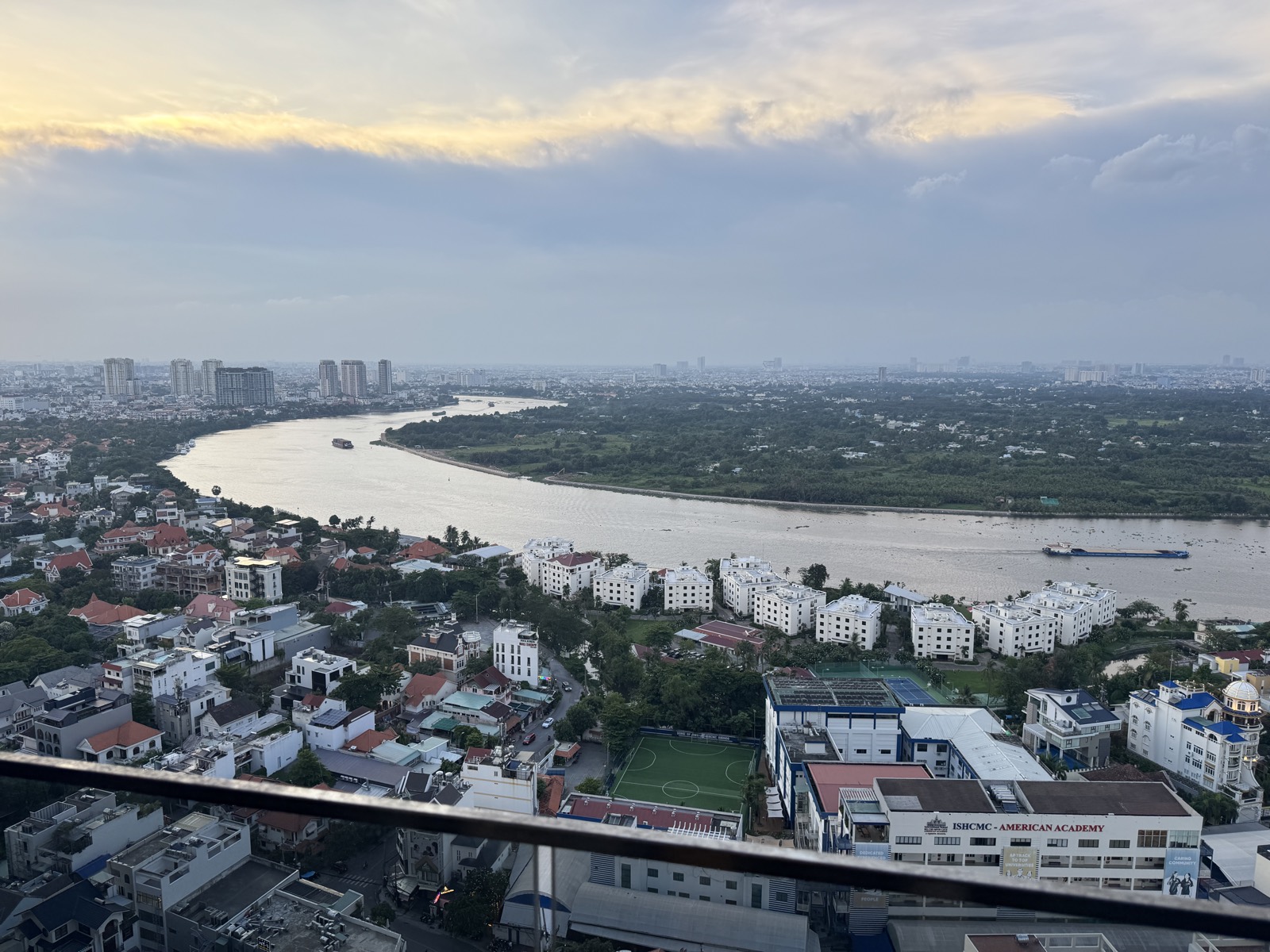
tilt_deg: -8.3
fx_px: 881
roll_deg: +0.5
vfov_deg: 56.8
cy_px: 476
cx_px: 635
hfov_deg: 71.6
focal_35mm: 24
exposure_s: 1/470
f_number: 1.78
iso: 80
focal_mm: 6.76
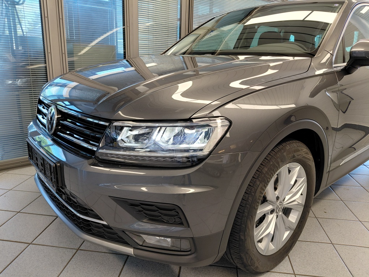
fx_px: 266
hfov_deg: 69.4
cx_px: 184
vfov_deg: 54.9
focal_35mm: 25
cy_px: 138
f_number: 1.8
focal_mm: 4.69
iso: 125
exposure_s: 1/120
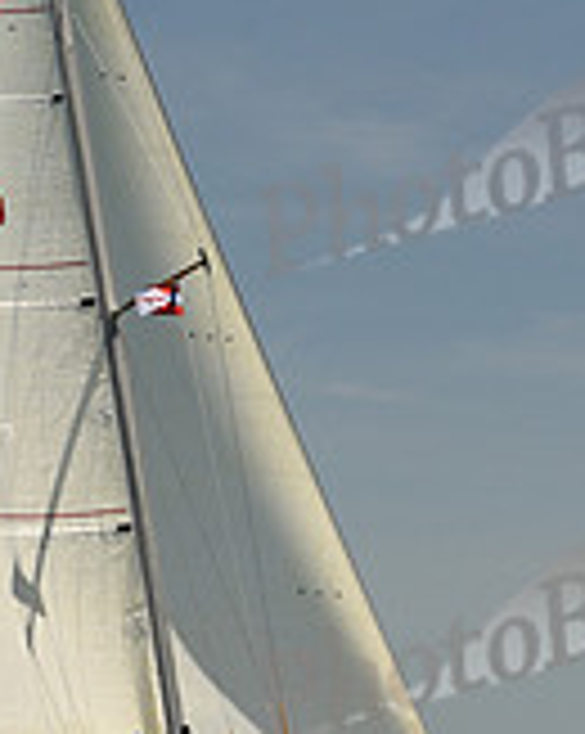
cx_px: 25
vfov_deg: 8.3
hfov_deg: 6.6
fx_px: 5074
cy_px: 459
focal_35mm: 234
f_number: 6.3
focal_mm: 70
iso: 250
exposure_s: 1/800
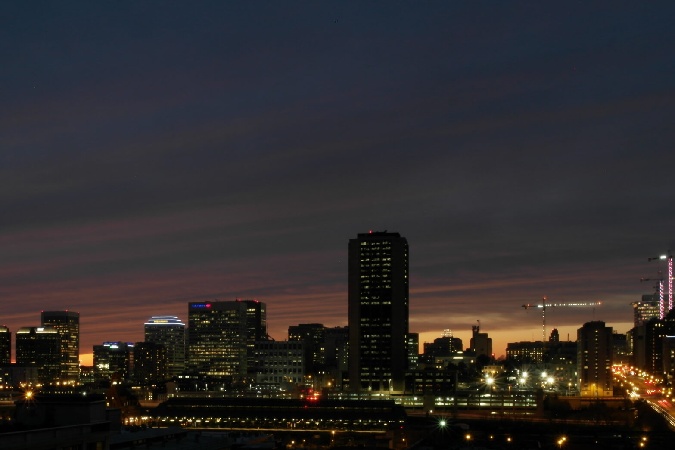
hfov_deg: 39.8
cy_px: 366
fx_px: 919
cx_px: 221
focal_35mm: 49
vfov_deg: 27.0
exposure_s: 10
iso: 200
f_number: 22
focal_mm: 20
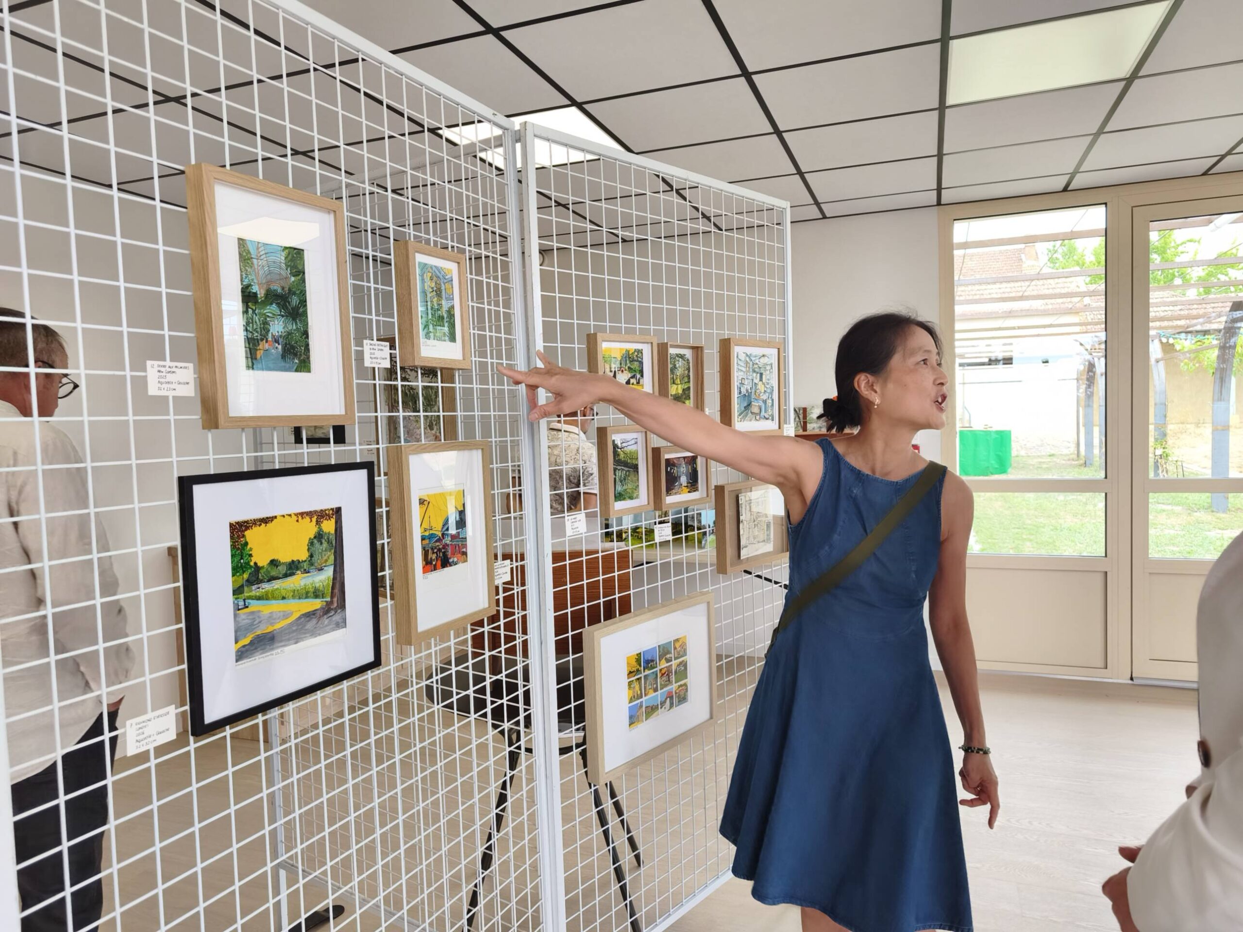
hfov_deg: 73.9
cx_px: 622
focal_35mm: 23
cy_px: 466
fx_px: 826
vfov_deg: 58.9
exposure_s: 1/100
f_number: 1.7
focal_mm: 6.06
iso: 125
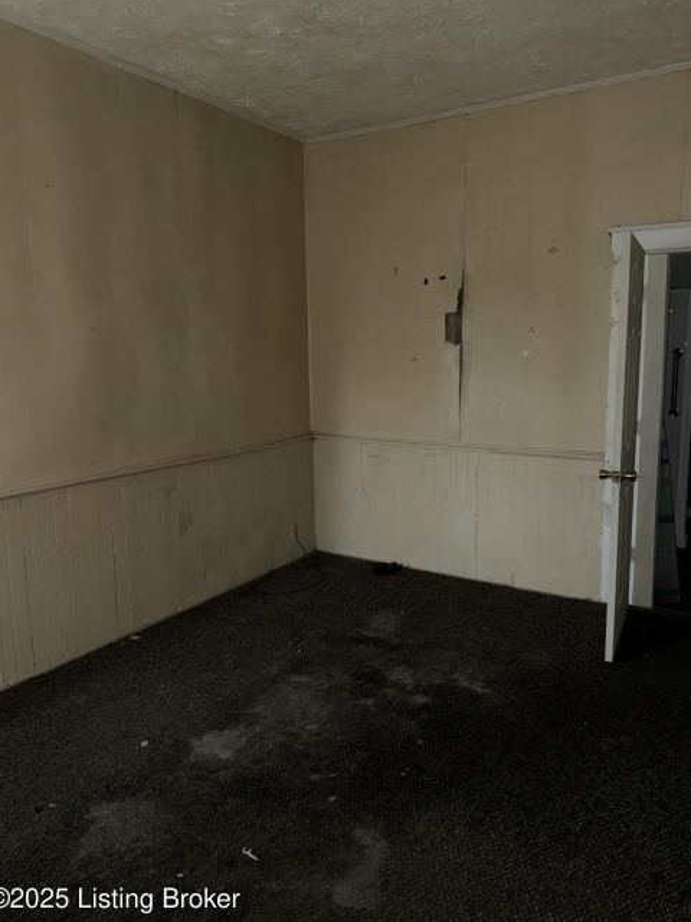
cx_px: 347
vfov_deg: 69.4
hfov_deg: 54.9
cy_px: 462
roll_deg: -0.1
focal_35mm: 25
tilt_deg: -8.4
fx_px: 665
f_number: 1.78
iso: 200
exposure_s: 1/5
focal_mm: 6.76
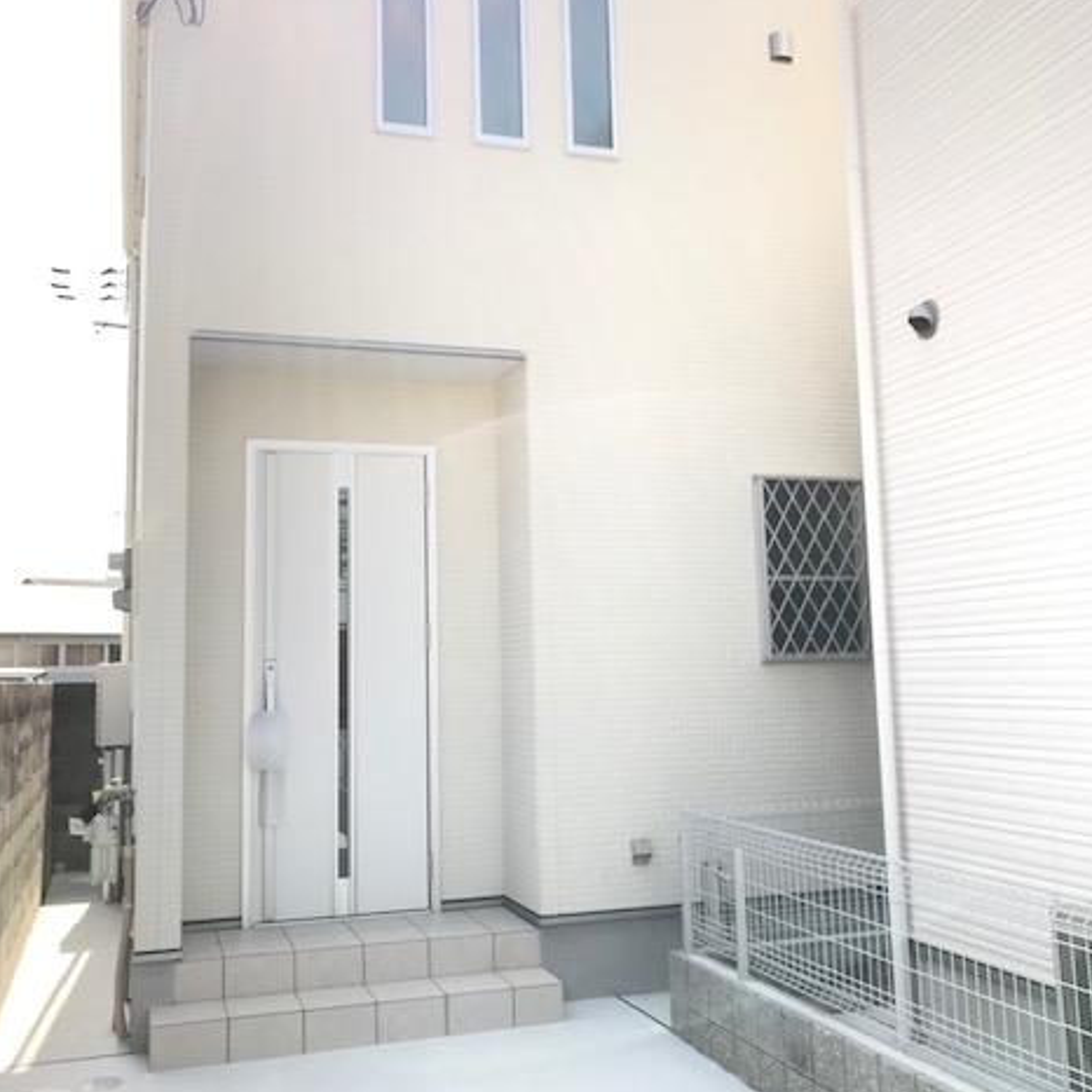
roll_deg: +1.1
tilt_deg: +7.8
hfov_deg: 48.4
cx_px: 539
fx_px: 1213
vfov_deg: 48.4
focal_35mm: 34
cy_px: 511
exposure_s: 1/1330
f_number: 1.8
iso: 20
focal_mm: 3.99
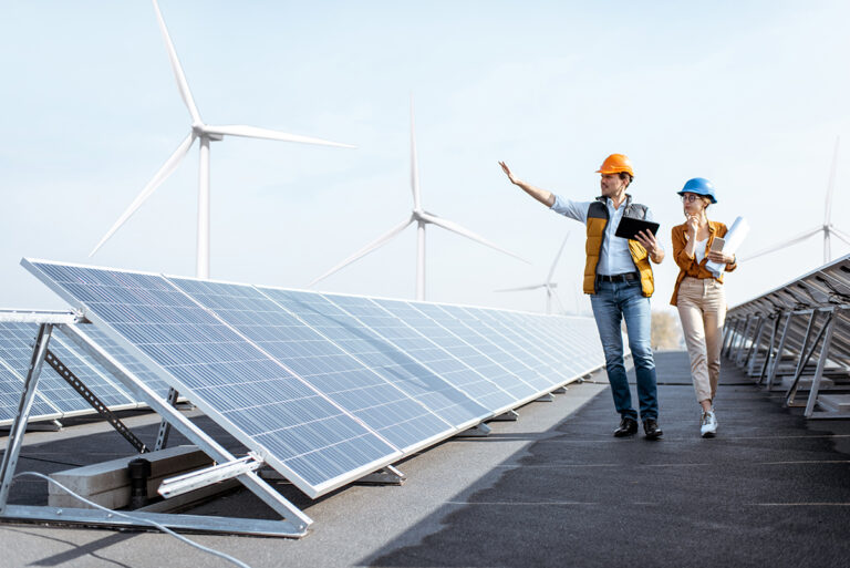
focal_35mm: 35
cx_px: 425
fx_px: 827
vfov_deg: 37.9
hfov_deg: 54.4
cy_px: 284
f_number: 2.2
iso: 200
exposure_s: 1/2500
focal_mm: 35
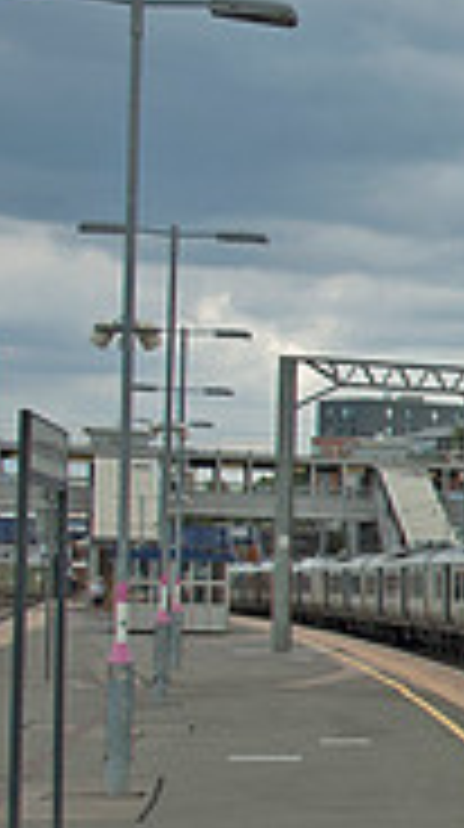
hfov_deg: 9.4
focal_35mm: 109
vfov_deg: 19.6
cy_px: 547
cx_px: 1252
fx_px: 2393
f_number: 8
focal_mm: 22
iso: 200
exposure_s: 1/250
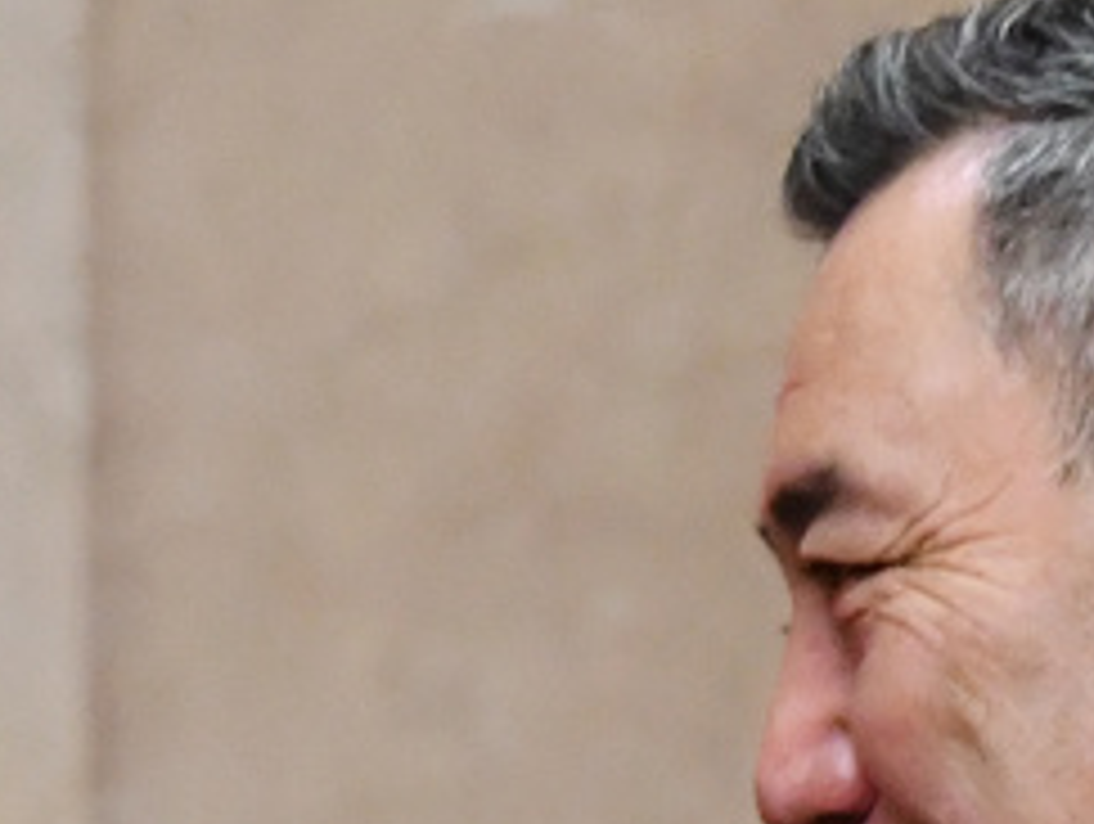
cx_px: -248
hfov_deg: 1.7
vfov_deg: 1.3
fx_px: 37444
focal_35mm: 1183
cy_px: 1234
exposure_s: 1/500
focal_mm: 195
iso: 3200
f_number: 4
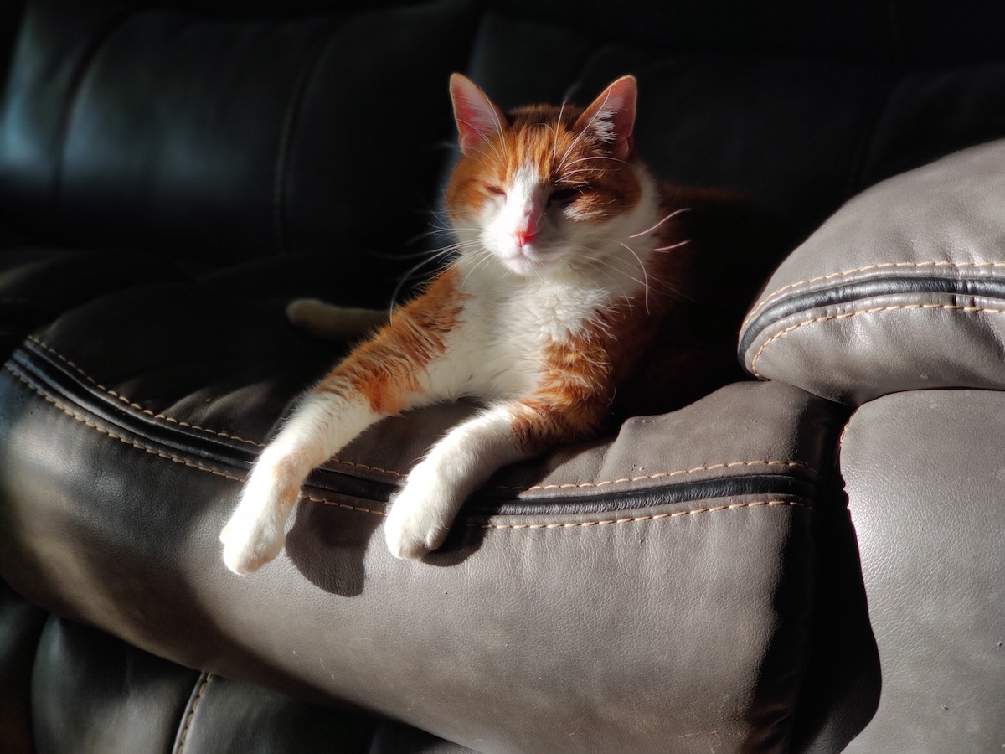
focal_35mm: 74
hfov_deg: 26.3
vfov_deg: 19.9
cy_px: 377
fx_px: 2148
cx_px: 502
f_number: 2.44
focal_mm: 6.95
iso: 100
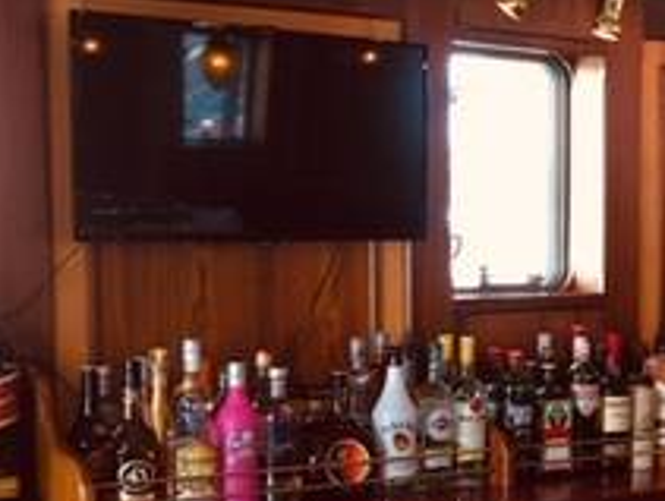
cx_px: 848
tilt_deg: -6.8
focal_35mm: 79
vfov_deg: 18.6
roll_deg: -4.3
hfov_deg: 22.3
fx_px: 1520
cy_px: 372
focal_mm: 4.15
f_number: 2.2
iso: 50
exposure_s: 1/33
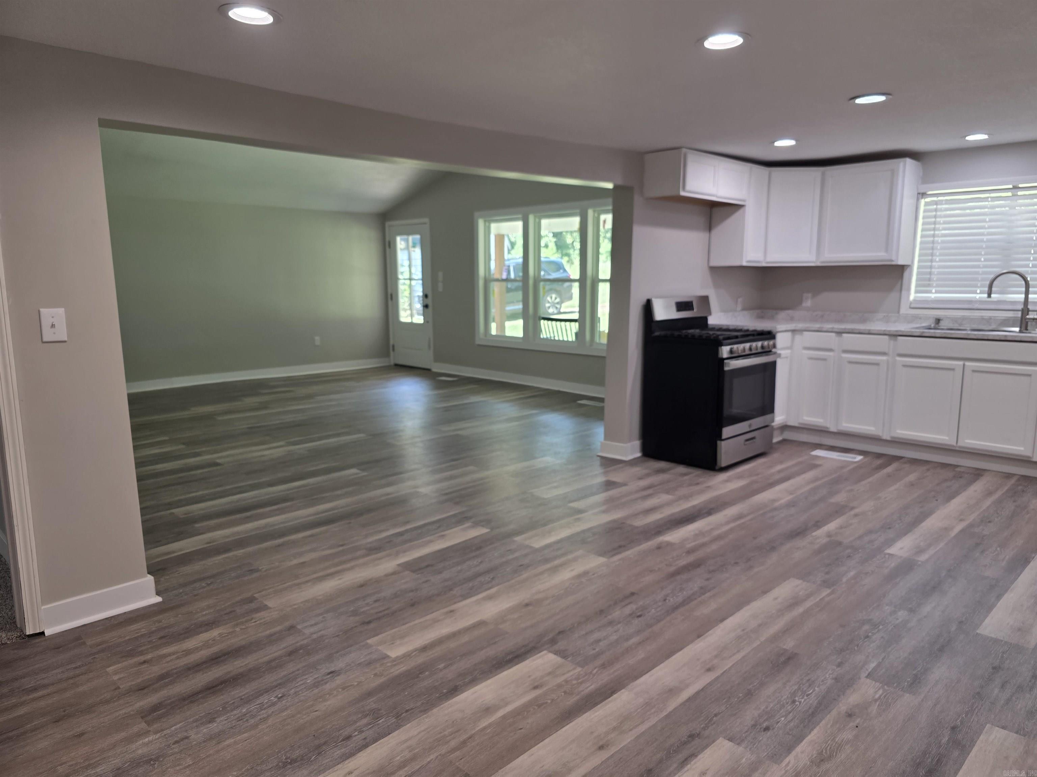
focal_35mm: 23
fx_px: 689
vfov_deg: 58.9
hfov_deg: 73.9
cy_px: 388
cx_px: 518
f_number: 1.7
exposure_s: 1/120
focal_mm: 6.3
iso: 125
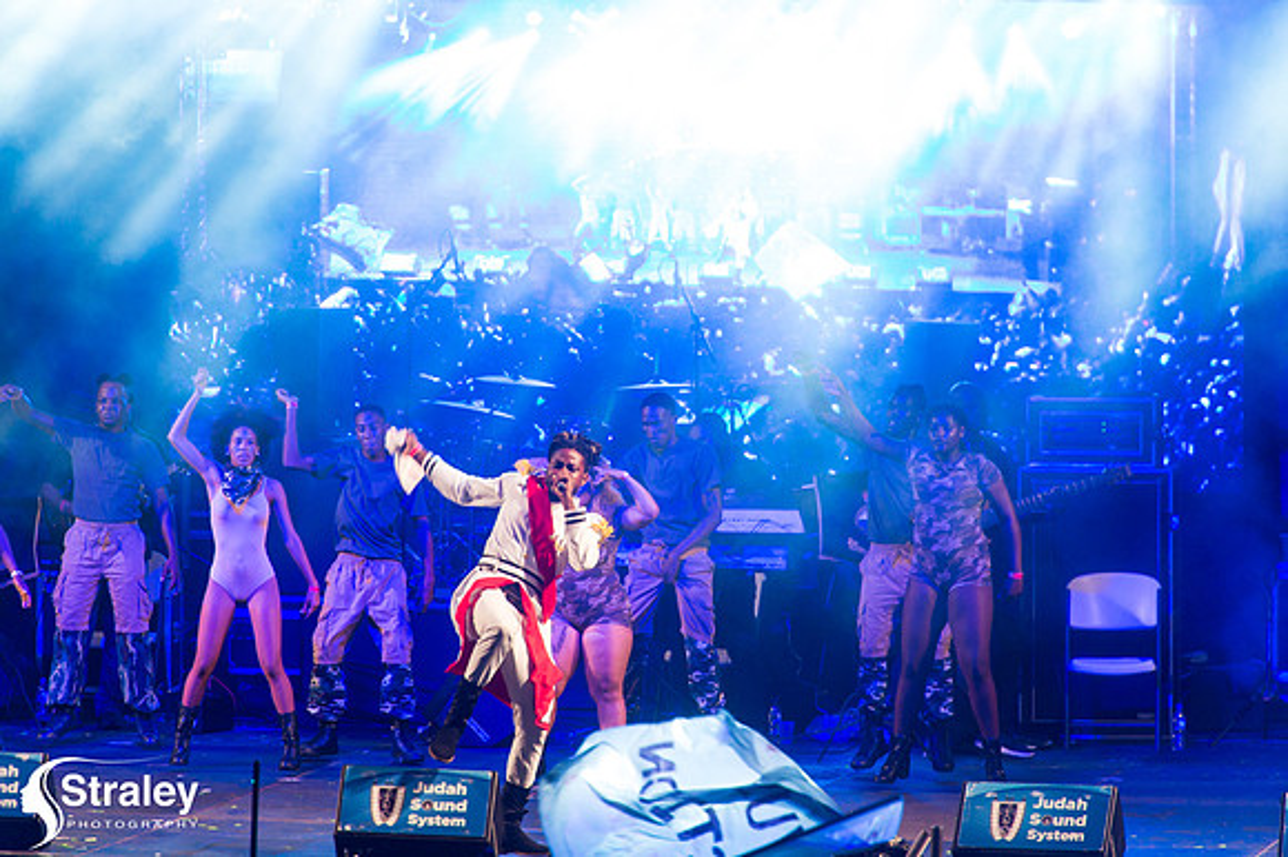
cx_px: 644
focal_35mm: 340
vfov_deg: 4.0
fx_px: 12157
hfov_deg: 6.1
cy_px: 428
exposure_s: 1/200
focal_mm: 340
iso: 2500
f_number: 5.6
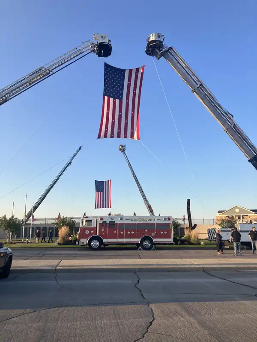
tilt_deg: +13.7
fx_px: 277
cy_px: 171
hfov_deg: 49.7
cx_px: 128
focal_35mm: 28
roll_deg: -0.1
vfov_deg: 63.4
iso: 32
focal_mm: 3.99
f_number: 1.8
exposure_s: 1/694
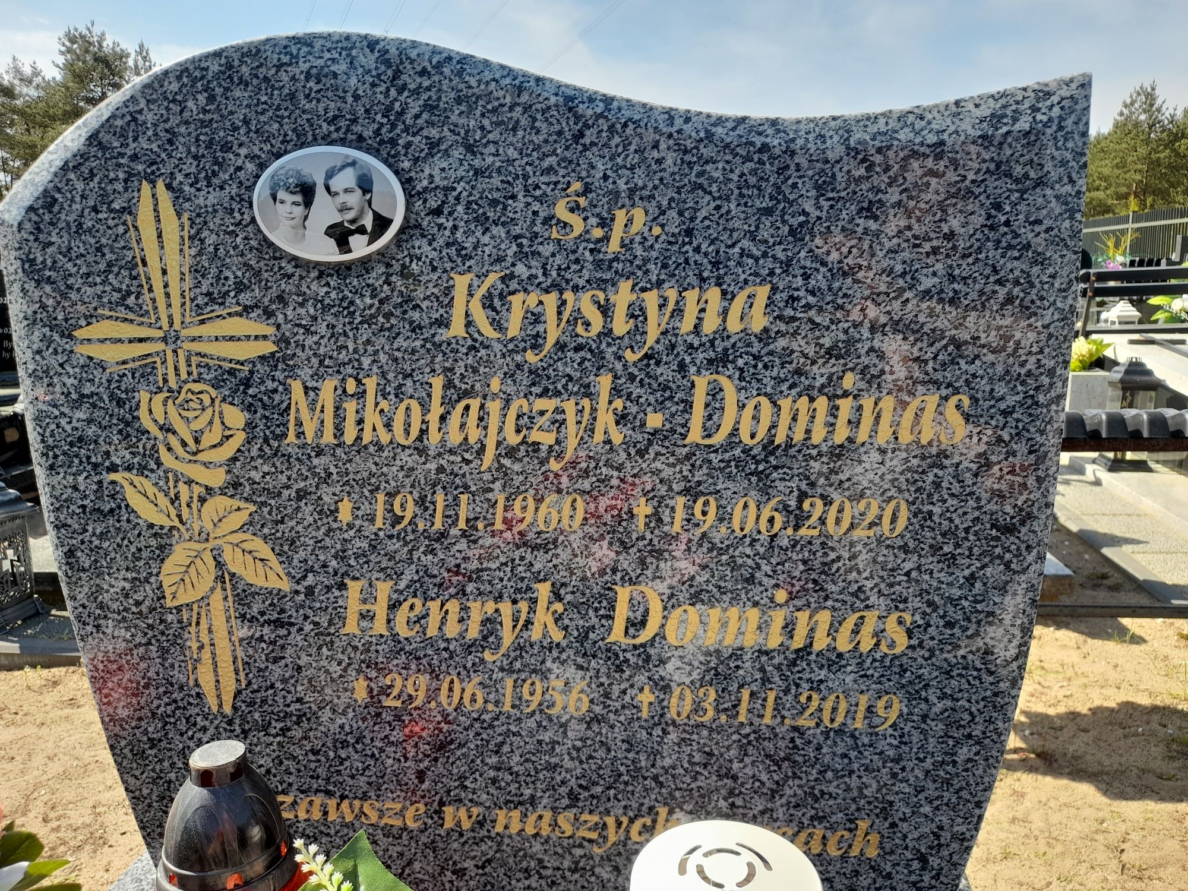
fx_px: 858
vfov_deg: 54.9
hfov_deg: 69.4
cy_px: 446
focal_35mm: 25
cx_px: 594
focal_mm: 4.6
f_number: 2
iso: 20
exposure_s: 1/171
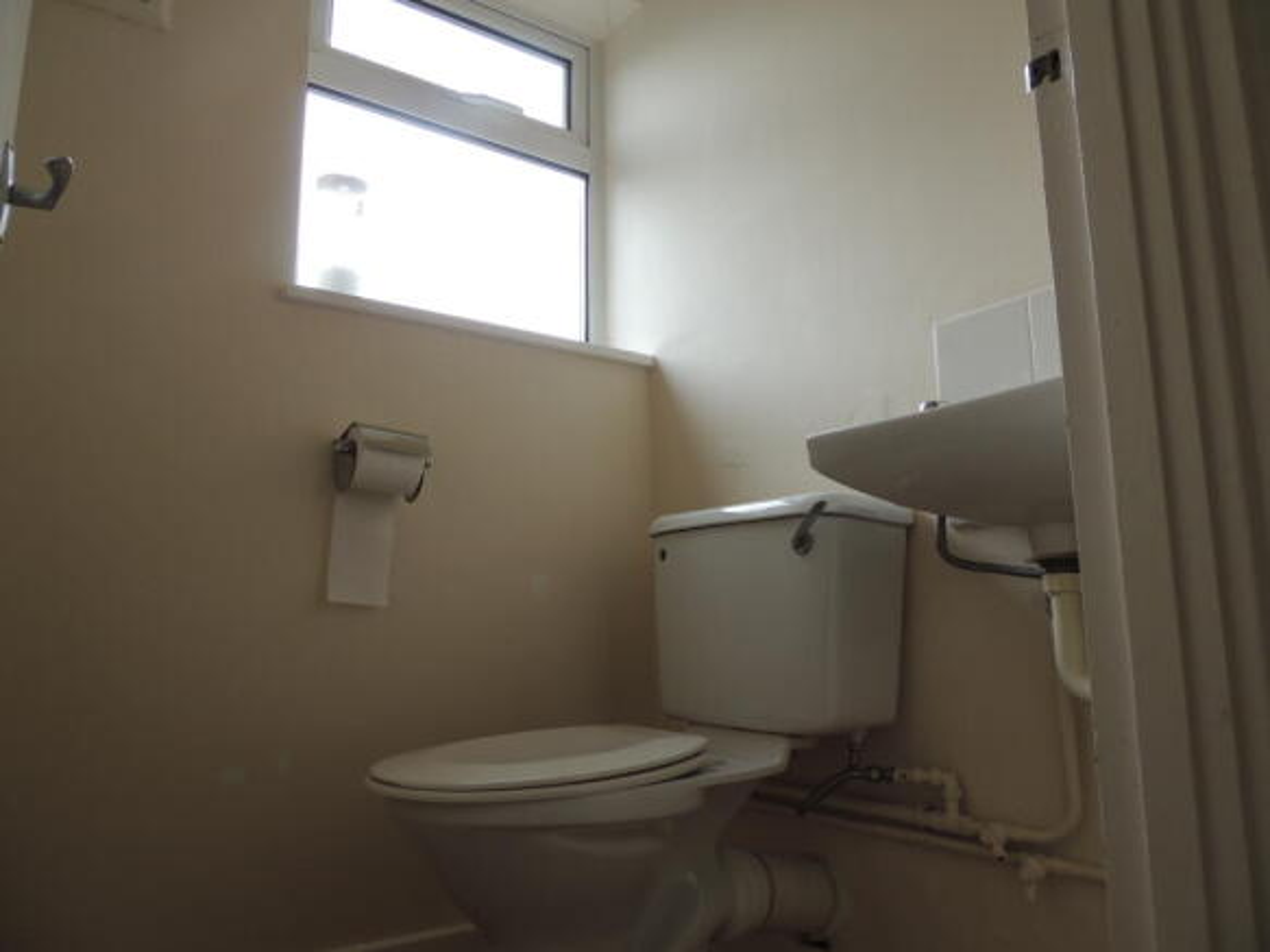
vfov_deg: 56.8
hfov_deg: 71.6
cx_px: 635
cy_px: 476
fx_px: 880
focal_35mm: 24
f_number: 3
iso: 100
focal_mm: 4.3
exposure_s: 1/100
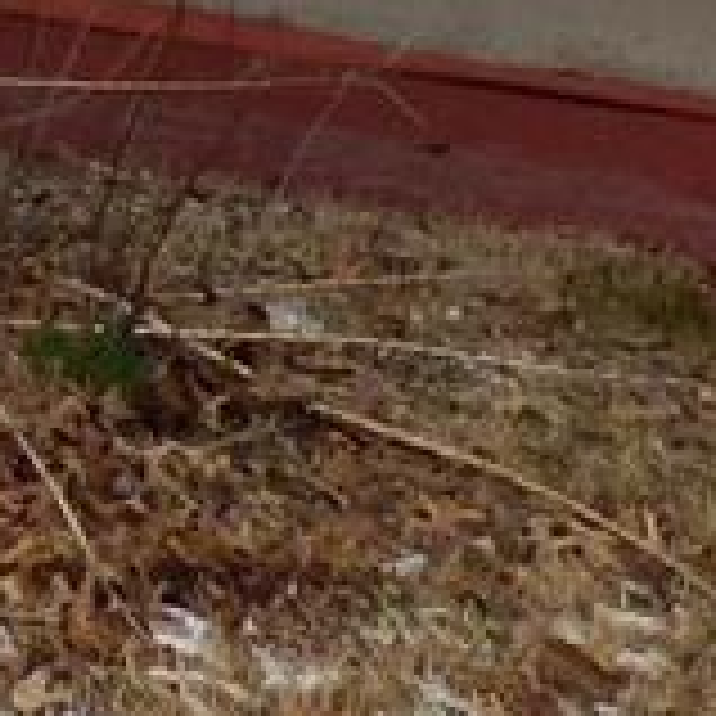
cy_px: -833
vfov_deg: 9.1
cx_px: -1207
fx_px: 4165
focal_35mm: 178
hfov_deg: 8.6
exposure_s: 1/1600
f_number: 2.8
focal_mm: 3.58
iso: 100
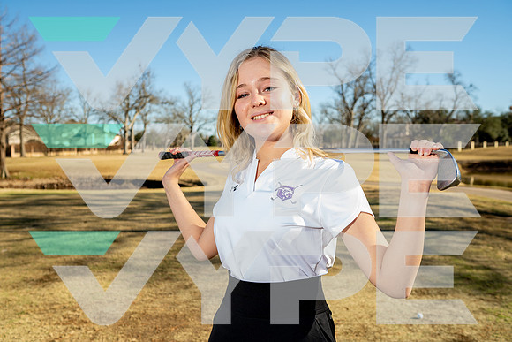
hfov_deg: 54.4
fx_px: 498
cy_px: 171
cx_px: 256
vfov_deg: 37.9
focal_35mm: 35
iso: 64
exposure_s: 1/250
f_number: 4.5
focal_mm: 35
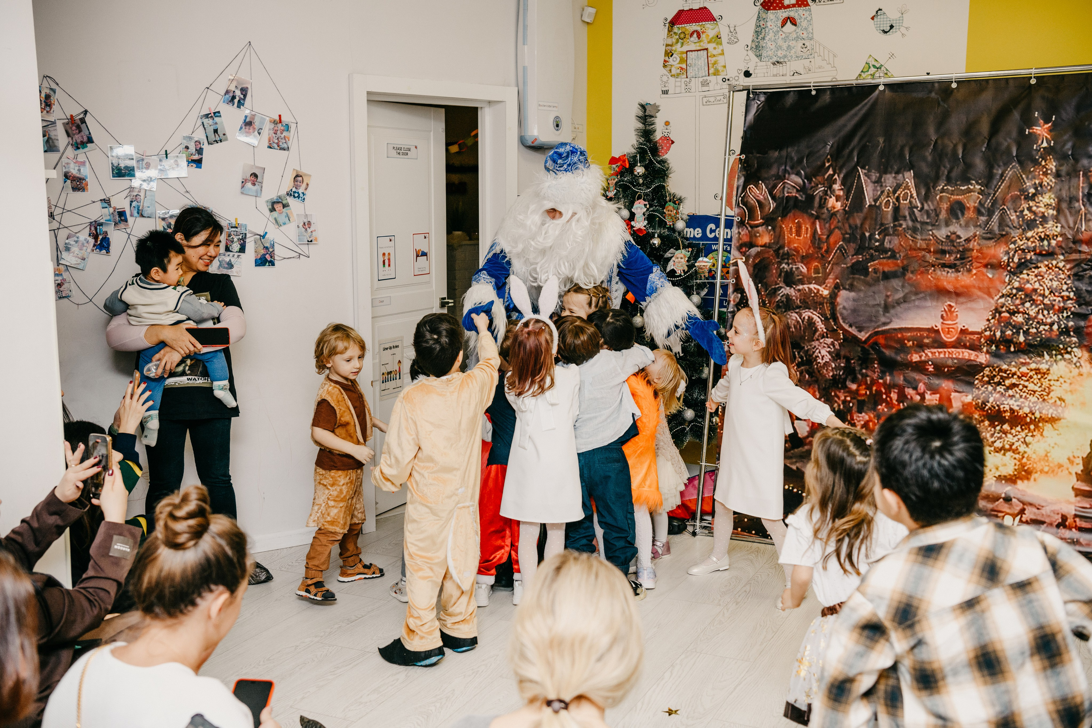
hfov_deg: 50.0
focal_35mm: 39
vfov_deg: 34.6
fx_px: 1170
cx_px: 546
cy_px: 364
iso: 250
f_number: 4.5
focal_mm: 38
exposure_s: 1/160
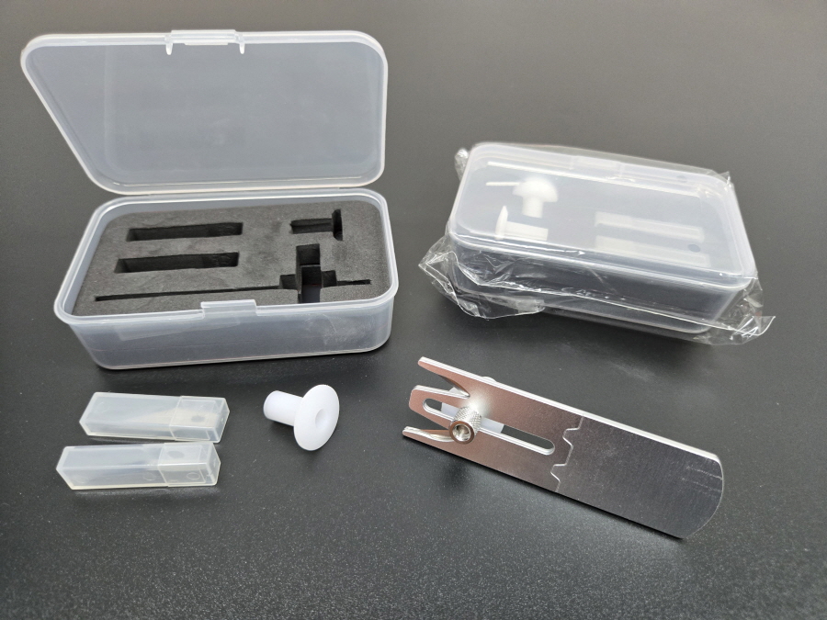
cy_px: 310
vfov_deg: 58.9
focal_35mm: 23
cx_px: 414
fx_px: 549
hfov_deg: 73.9
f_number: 1.8
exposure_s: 1/120
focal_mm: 5.4
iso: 500
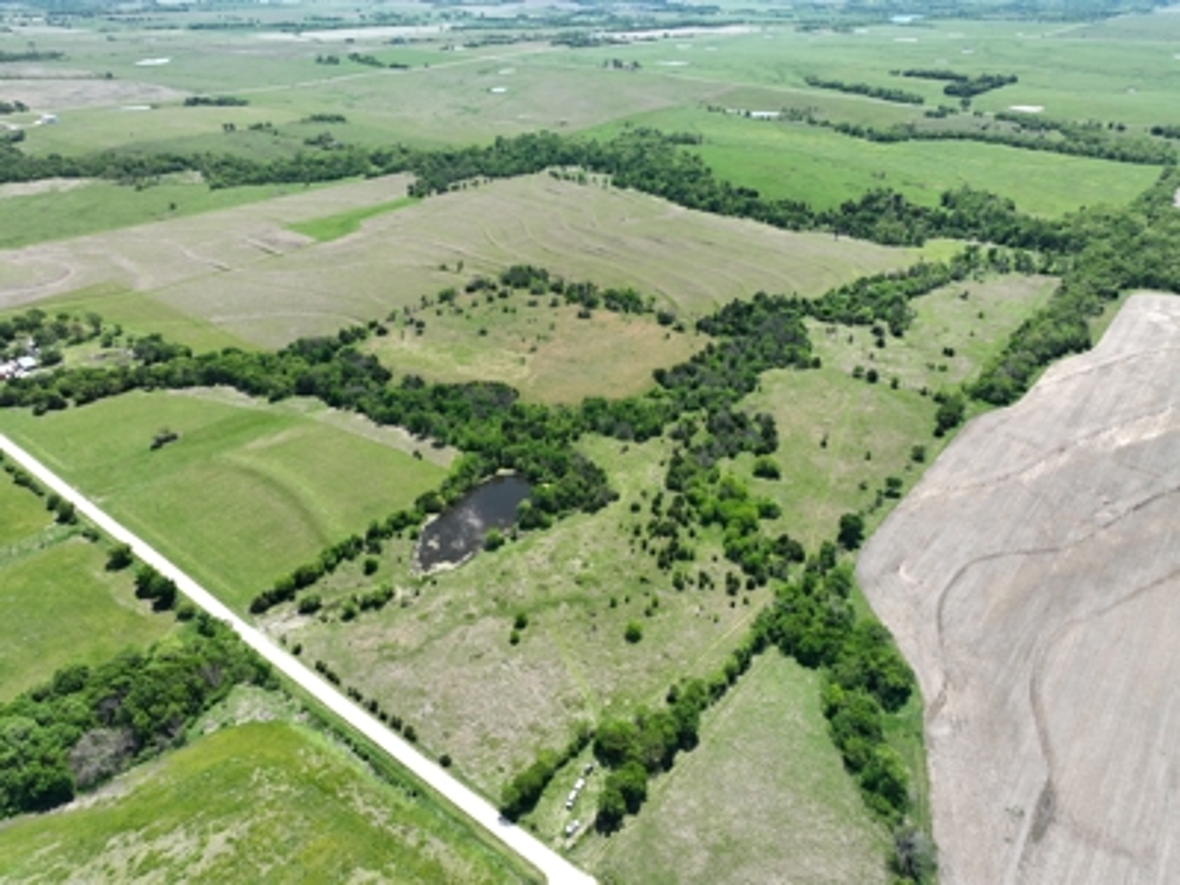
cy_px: 442
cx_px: 590
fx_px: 818
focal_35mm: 24
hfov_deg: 71.6
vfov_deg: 56.8
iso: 100
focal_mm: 12.29
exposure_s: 1/800
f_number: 2.8
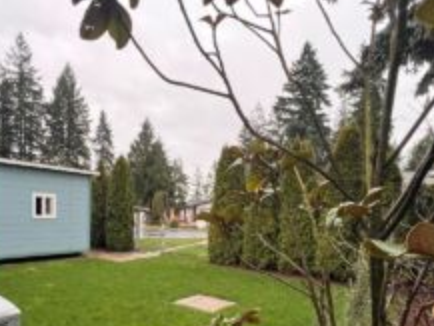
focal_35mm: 24
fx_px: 301
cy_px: 234
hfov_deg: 70.4
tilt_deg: -4.2
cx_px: 162
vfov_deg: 54.8
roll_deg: -1.8
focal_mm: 1.57
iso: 100
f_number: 1.8
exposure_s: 1/99
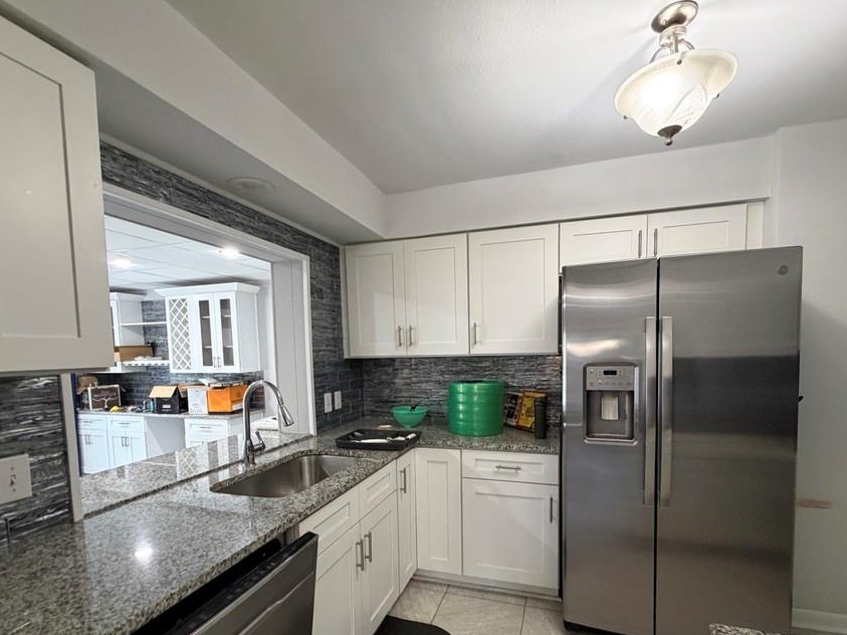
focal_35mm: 17
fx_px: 416
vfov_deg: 73.9
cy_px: 381
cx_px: 435
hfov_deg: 91.0
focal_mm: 2.22
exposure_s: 1/60
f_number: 2.2
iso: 500
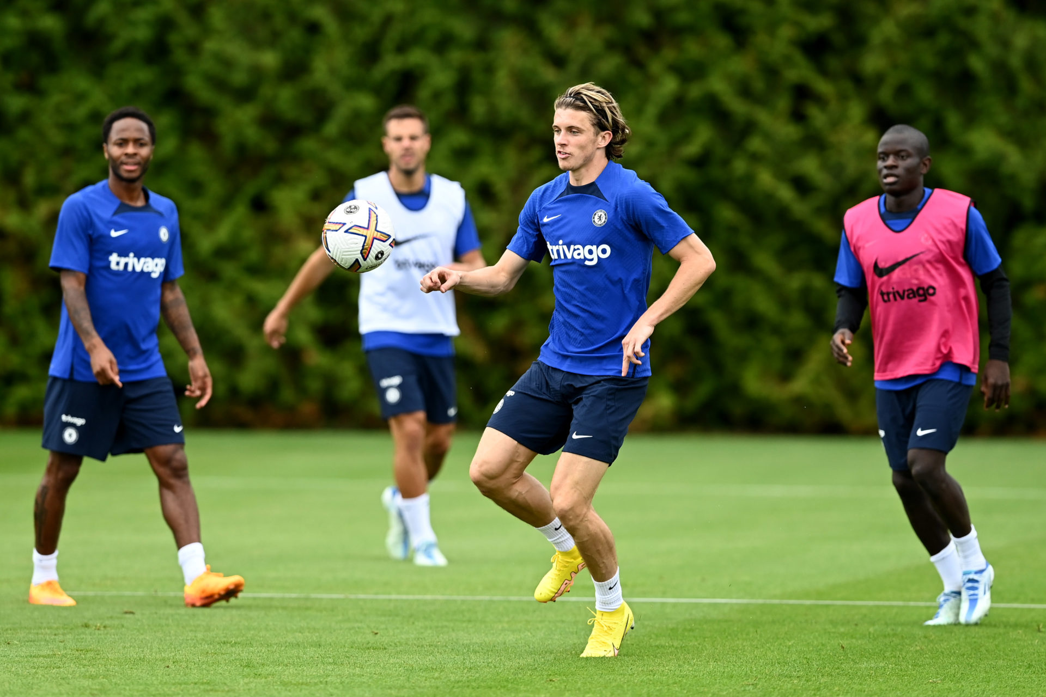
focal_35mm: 400
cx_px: 523
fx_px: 11621
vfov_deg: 3.4
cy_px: 348
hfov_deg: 5.2
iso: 800
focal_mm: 400
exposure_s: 1/2000
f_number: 3.5
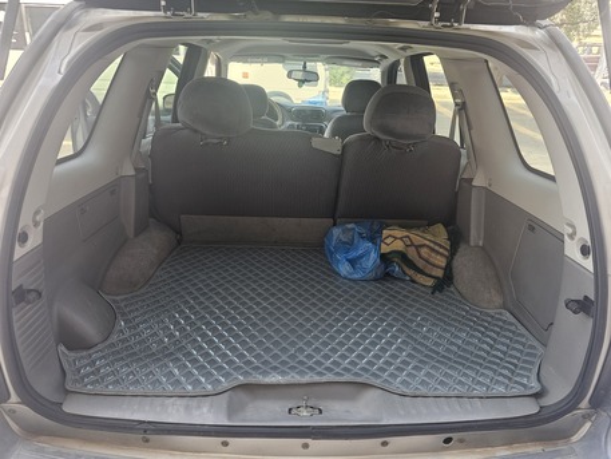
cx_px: 306
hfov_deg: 73.9
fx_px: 406
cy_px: 230
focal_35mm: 23
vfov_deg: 58.9
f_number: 1.7
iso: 100
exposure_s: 1/207
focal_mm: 6.3
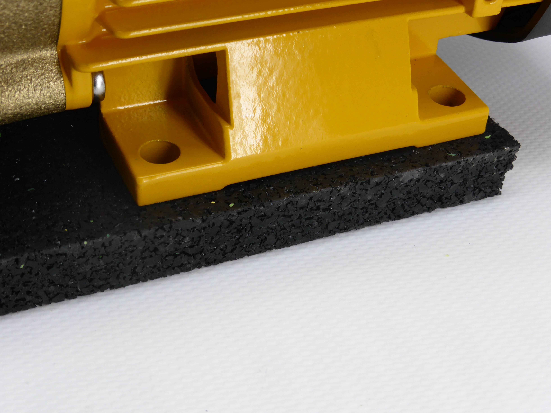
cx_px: 276
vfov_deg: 22.6
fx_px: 1035
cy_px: 206
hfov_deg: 29.8
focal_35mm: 65
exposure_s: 1/60
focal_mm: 11
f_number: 4.8
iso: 160
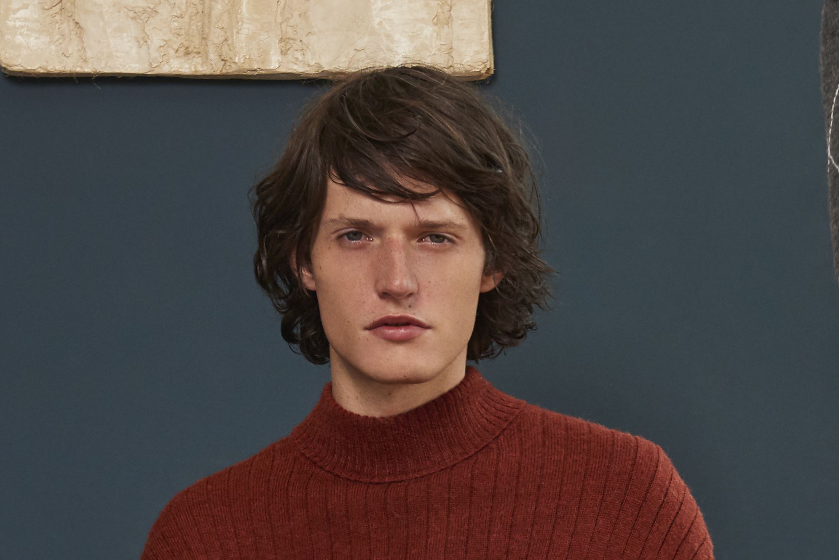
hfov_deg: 12.8
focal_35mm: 159
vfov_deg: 8.4
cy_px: 891
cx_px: 711
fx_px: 3707
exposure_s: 1/125
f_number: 5.6
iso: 400
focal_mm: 44
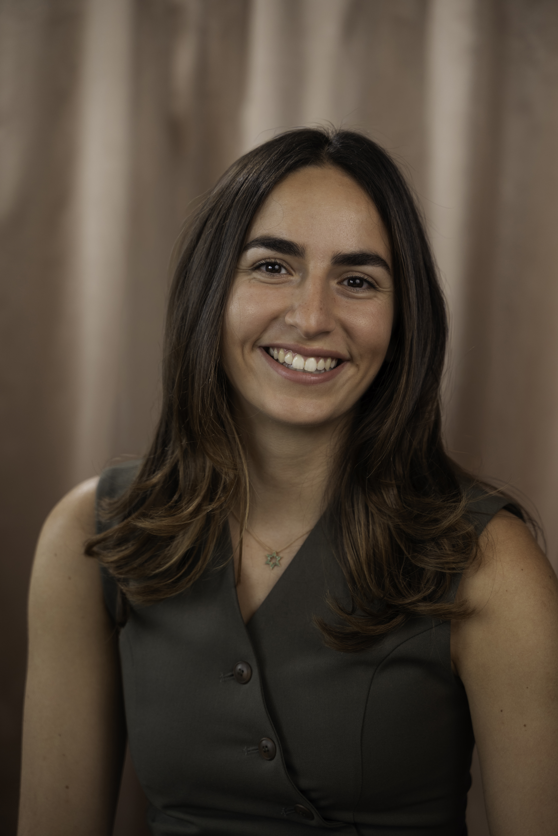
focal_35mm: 75
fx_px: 1742
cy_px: 418
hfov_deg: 18.2
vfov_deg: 27.0
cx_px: 279
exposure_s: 1/320
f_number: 2.8
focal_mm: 75
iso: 320
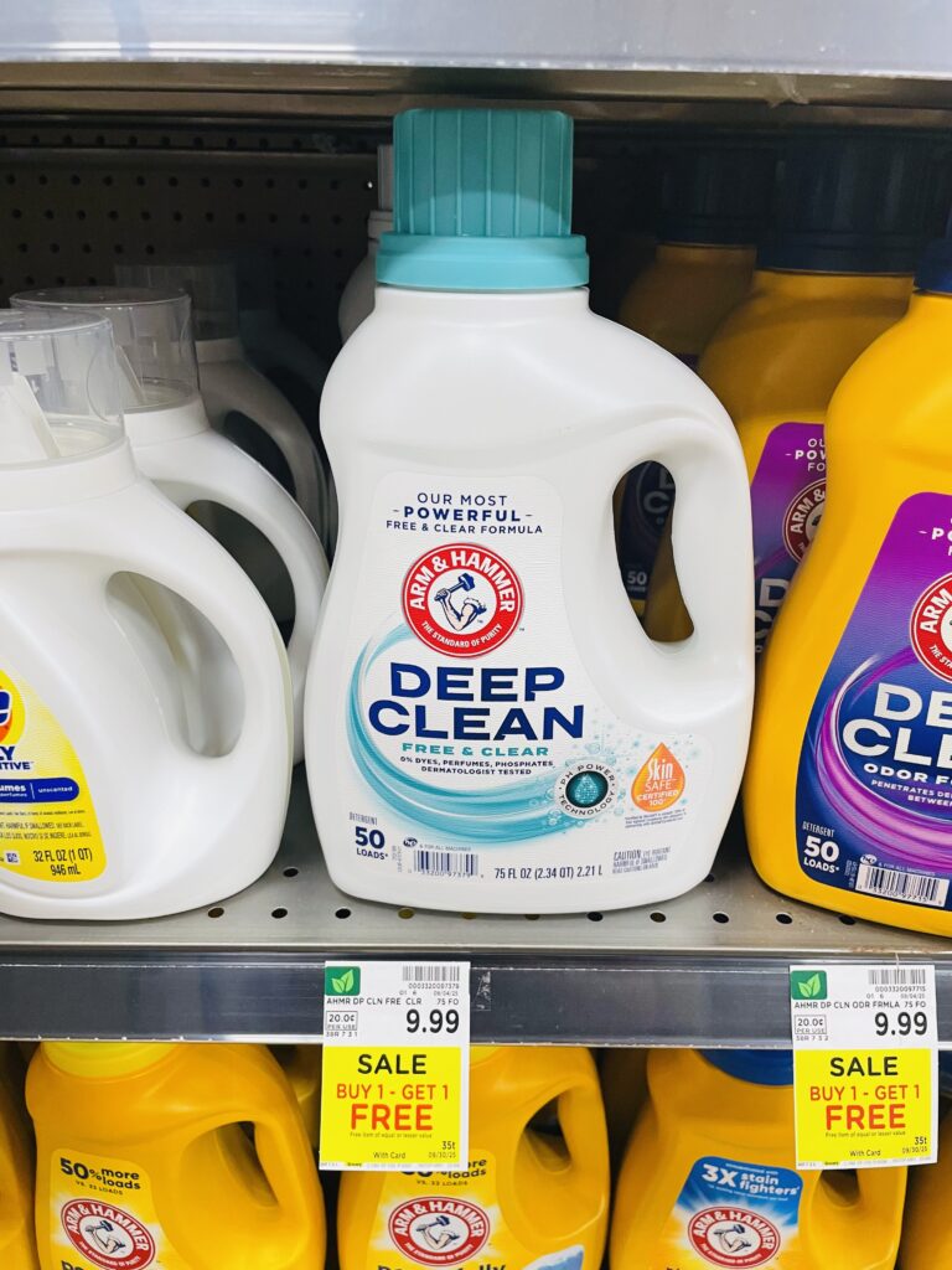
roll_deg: -0.2
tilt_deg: -25.3
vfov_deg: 67.3
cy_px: 635
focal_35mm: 26
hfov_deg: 53.1
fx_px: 953
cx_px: 476
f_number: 1.6
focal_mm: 4.2
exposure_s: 1/62
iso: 100
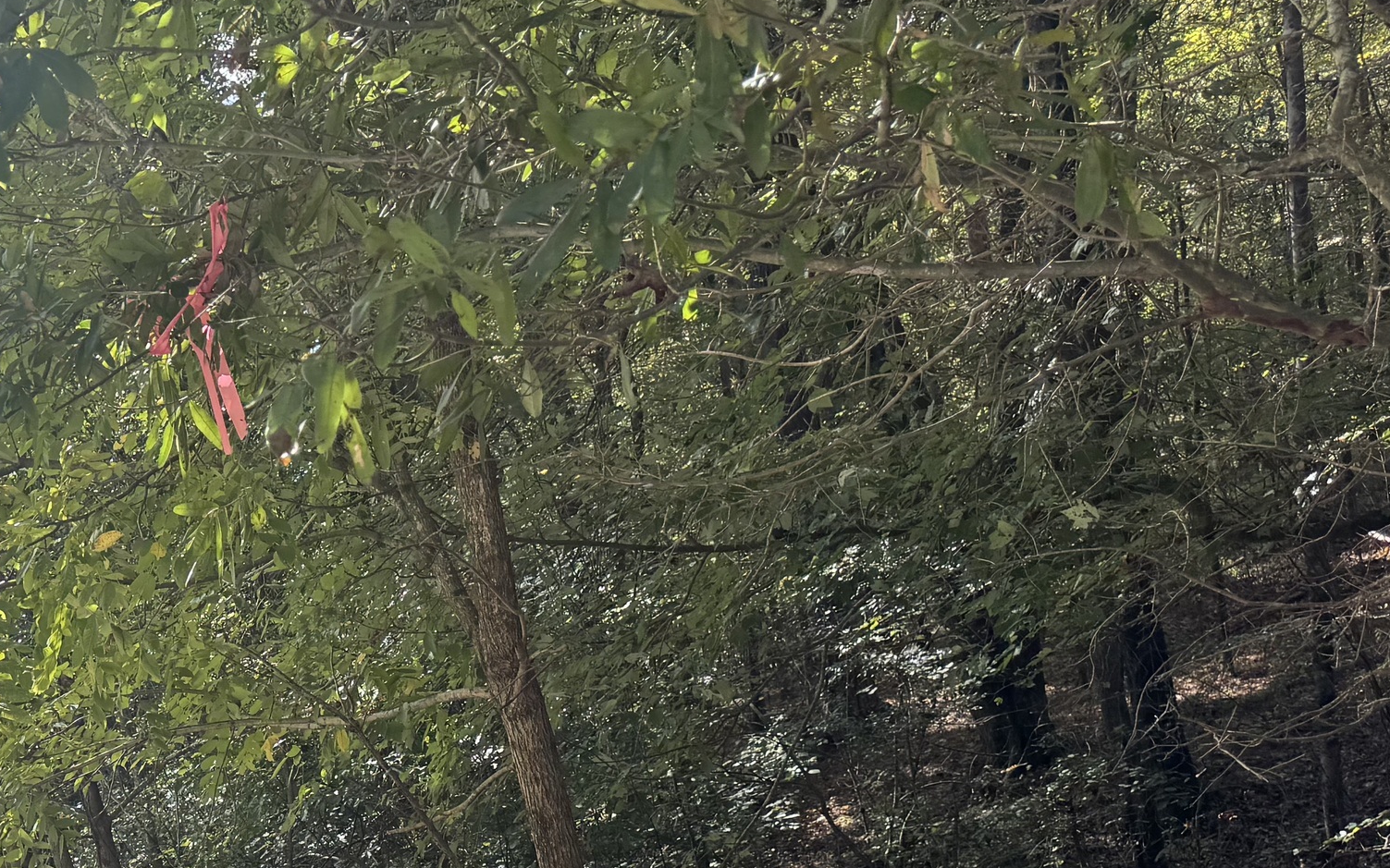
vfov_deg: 23.0
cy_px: 1021
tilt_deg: -10.1
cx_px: 120
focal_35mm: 52
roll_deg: +12.2
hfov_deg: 36.3
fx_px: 1970
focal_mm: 6.76
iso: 80
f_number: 1.78
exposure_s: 1/747
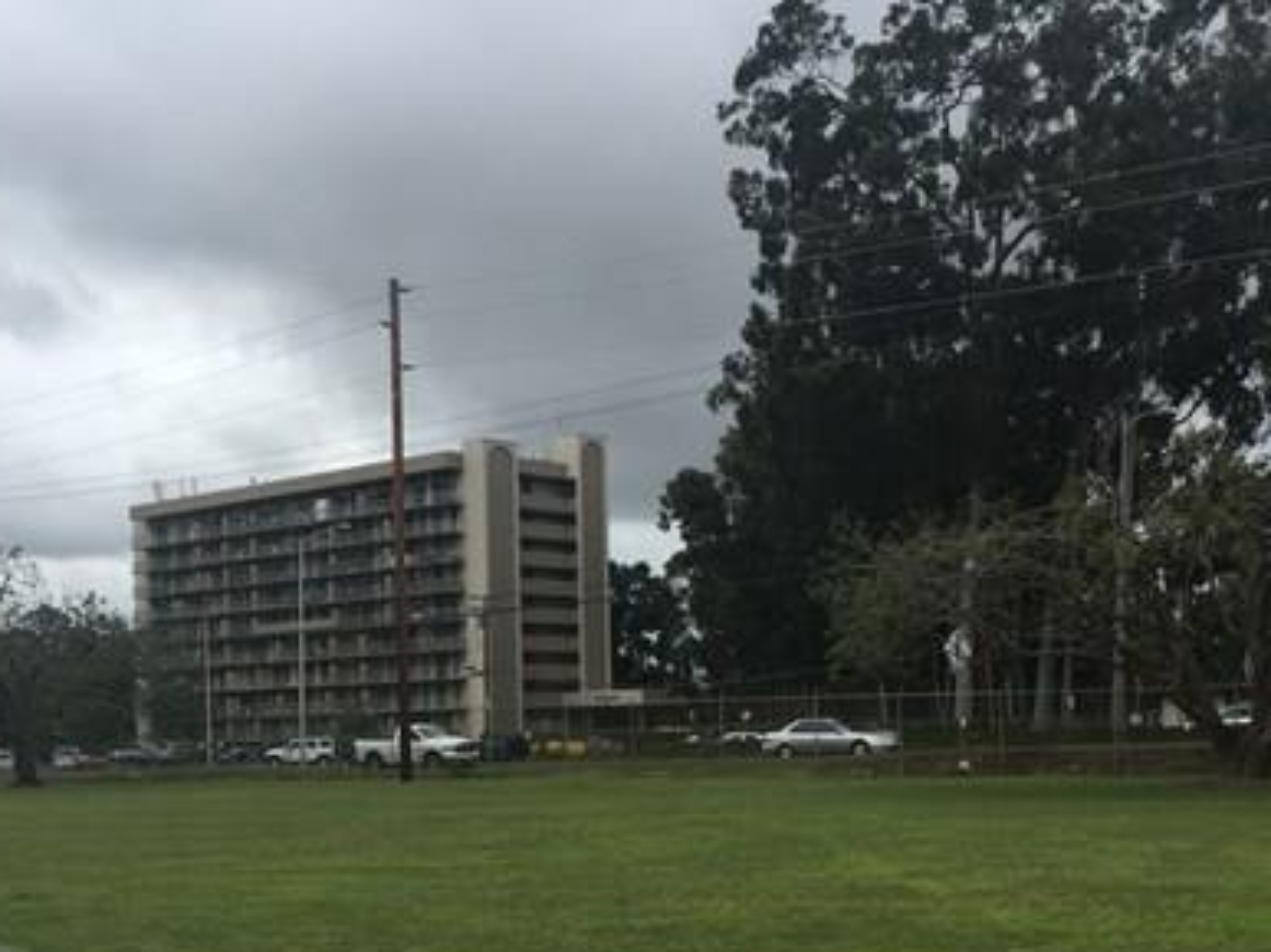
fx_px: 1762
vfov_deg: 29.7
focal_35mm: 48
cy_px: 735
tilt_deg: +1.5
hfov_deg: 39.4
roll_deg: +1.6
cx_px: 483
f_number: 2.2
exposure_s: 1/989
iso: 32
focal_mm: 4.15
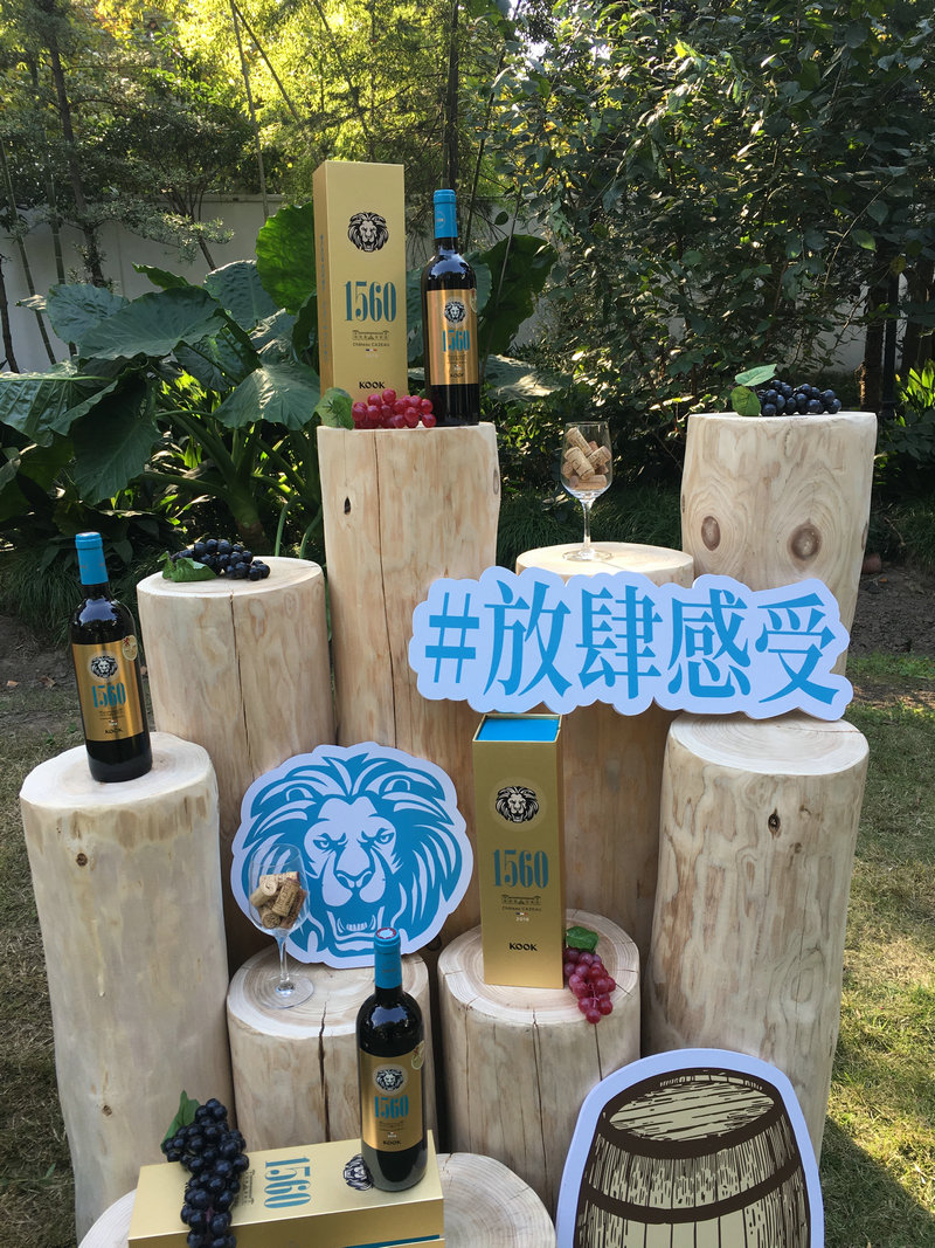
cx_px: 468
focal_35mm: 29
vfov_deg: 61.7
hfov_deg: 48.2
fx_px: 1045
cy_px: 624
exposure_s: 1/100
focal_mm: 4.15
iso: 25
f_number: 2.2
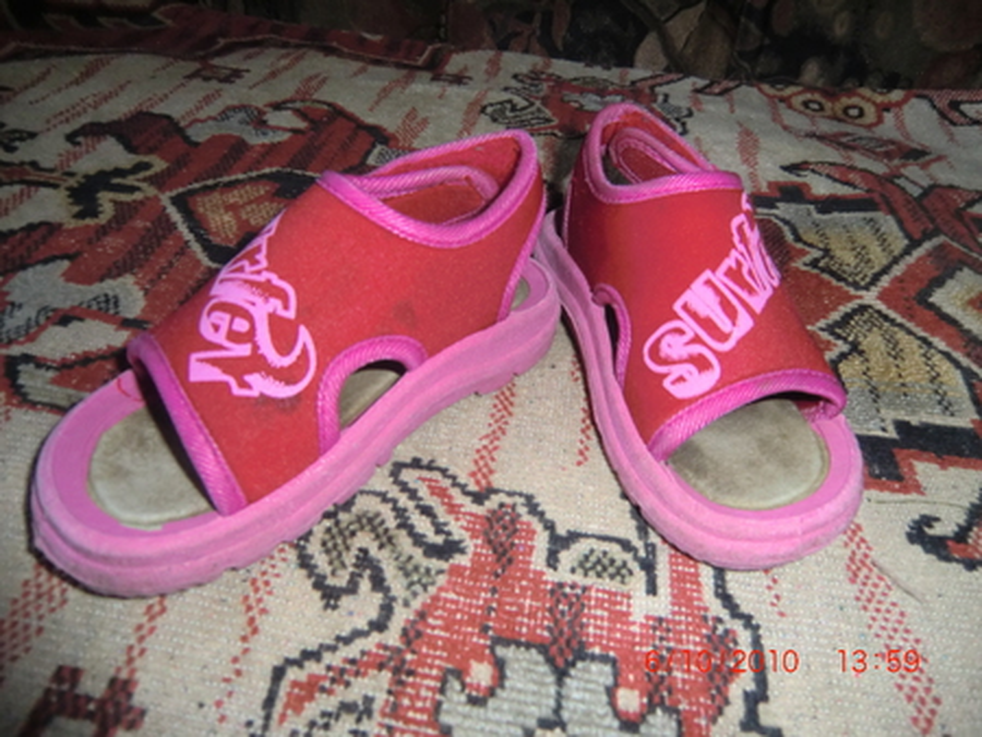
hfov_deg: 71.6
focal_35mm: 24
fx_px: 681
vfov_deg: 56.9
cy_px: 368
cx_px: 491
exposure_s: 1/60
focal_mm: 4.3
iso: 400
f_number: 3.2
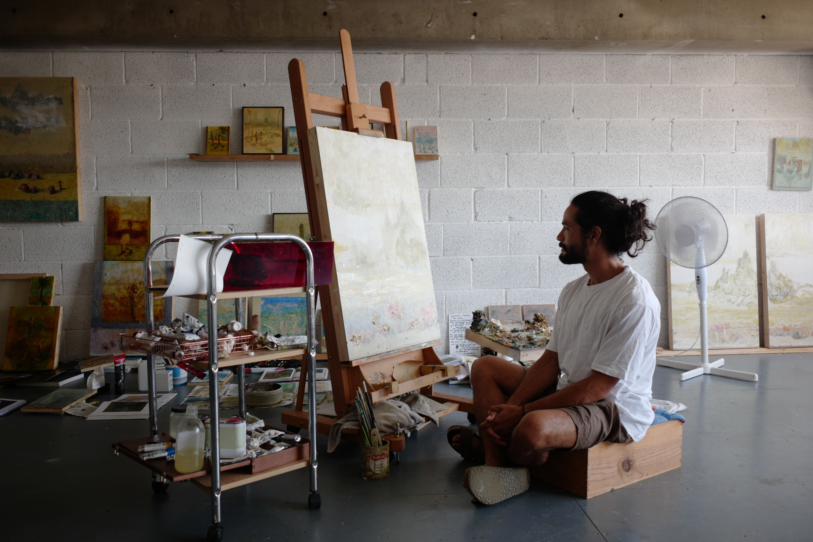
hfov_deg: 67.4
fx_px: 610
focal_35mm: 27
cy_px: 271
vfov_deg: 47.9
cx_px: 406
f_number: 2.8
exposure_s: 1/80
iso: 200
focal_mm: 18
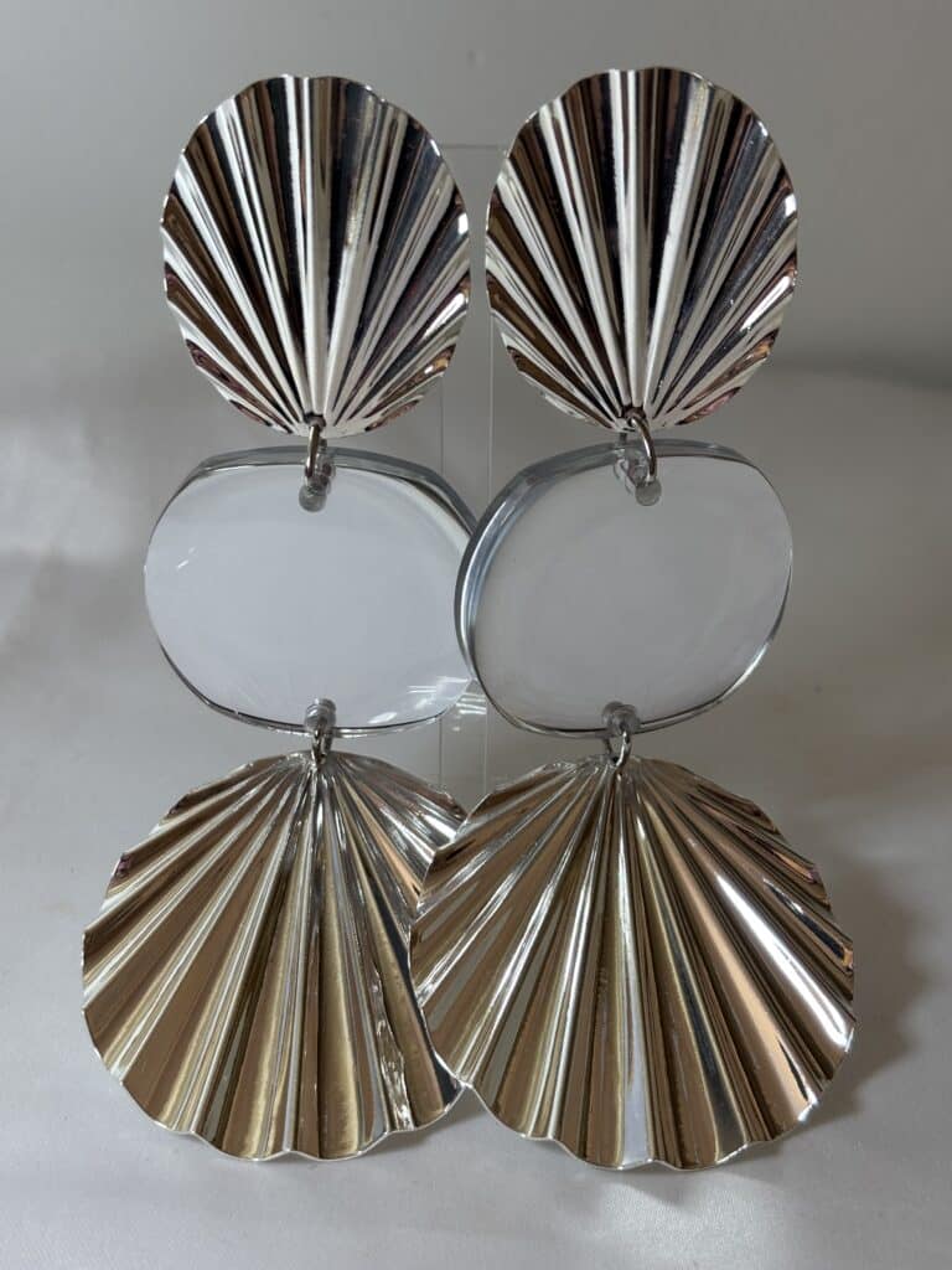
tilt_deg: -28.9
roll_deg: +0.2
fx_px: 1907
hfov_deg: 28.0
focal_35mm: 52
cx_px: 476
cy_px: 635
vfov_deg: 36.8
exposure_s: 1/144
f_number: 1.6
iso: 25
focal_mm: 5.96
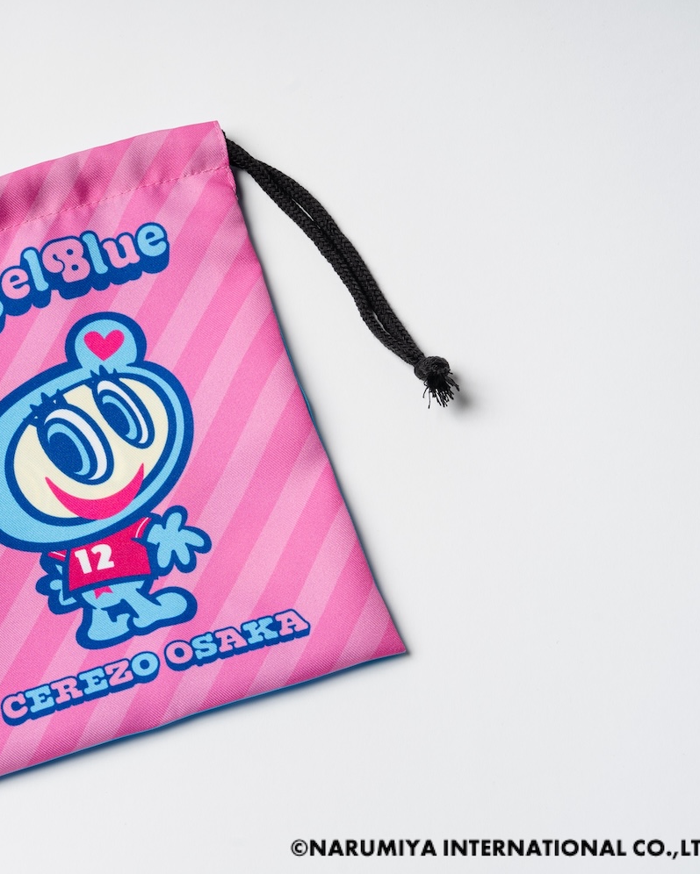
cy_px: 436
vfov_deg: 19.4
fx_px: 2563
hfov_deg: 15.4
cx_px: 82
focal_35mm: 99
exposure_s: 1/160
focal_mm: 70
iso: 80
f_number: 13
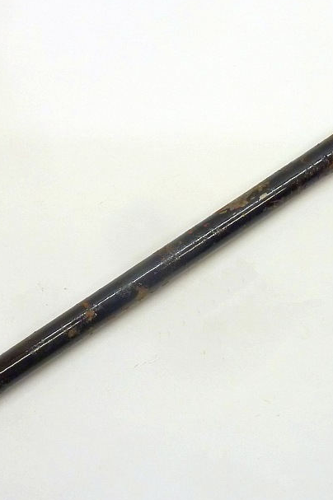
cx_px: 150
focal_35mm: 40
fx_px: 556
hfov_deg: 33.3
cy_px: 278
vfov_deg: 48.4
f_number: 3.3
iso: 200
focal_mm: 4.1
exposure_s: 1/30
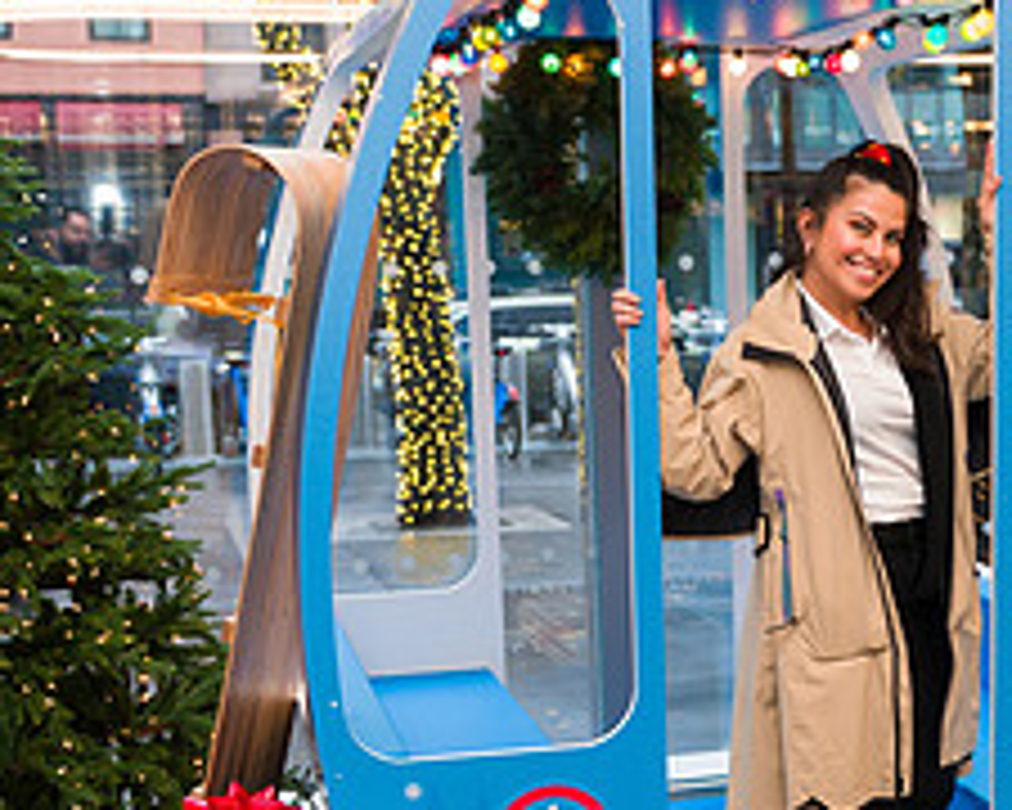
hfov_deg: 26.7
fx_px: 2097
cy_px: 598
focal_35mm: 70
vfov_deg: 21.7
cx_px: 801
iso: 400
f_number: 3.2
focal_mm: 29
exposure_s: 1/200
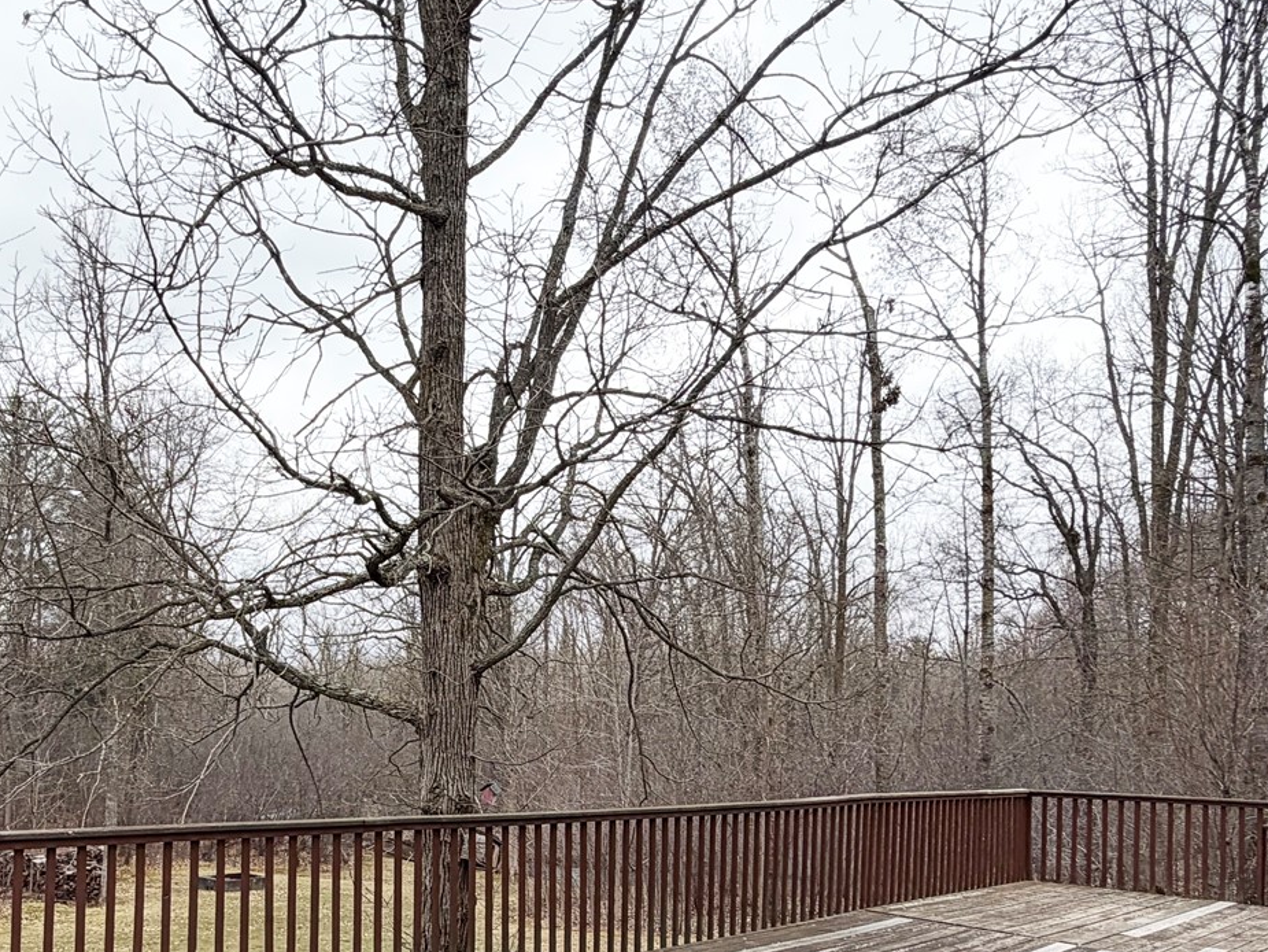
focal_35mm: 31
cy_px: 709
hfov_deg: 57.2
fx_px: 1136
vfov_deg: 44.0
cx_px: 433
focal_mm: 2.22
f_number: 2.2
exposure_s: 1/631
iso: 40
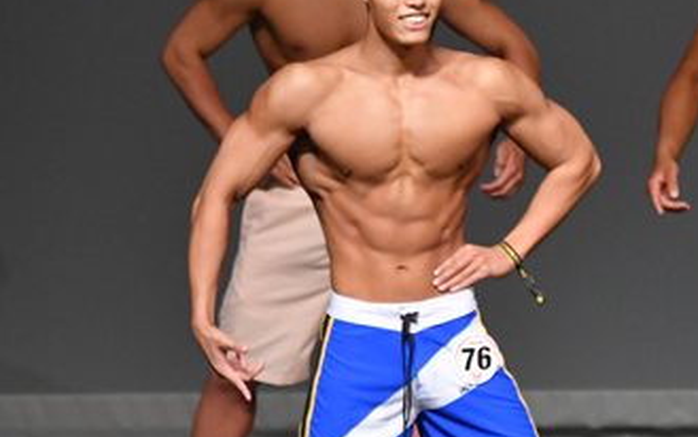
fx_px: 14389
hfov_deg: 2.8
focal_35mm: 756
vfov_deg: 1.7
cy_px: 350
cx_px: 803
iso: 2500
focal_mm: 210
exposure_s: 1/400
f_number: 5.6
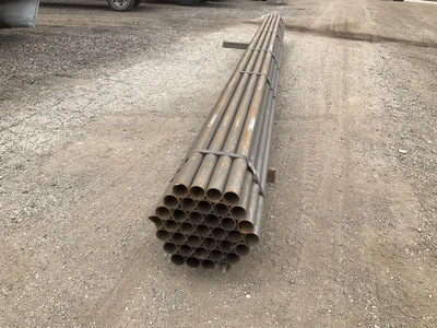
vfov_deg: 48.2
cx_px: 218
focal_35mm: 29
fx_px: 366
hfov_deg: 61.7
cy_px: 164
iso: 25
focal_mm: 3
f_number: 1.8
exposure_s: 1/551
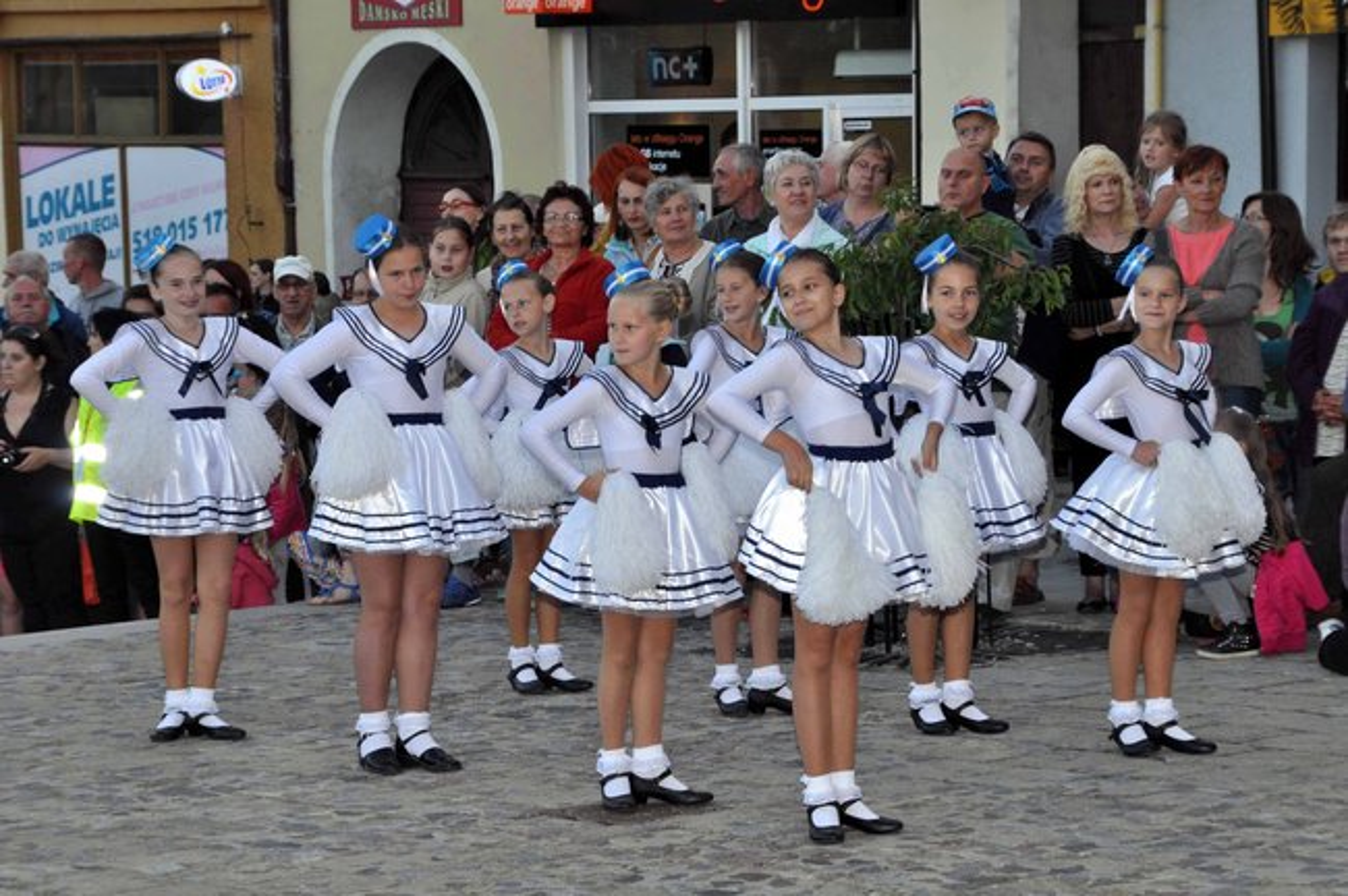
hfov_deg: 17.1
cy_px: 448
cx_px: 674
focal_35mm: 120
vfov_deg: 11.4
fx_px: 4489
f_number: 13
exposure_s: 1/60
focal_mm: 80
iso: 640
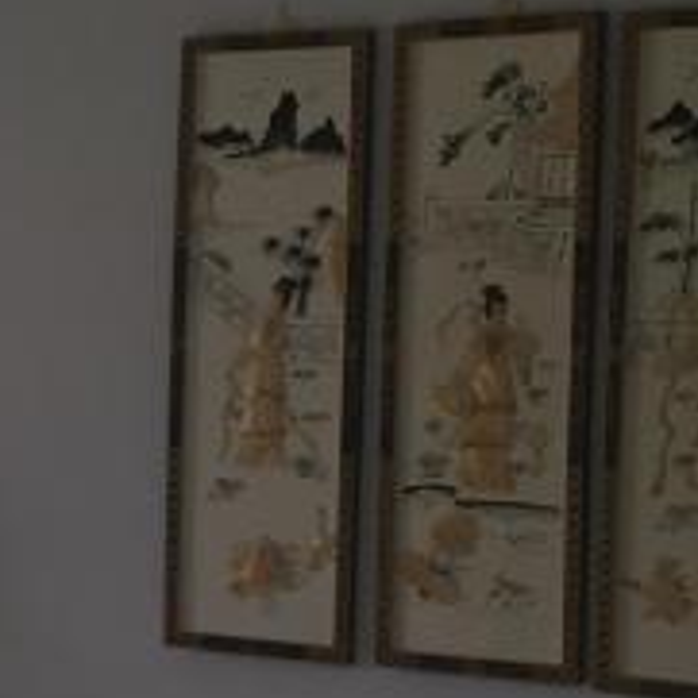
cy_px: 586
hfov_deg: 14.9
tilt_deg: -7.1
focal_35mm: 113
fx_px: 2578
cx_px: -162
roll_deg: -1.4
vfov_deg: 15.3
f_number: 2.2
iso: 32
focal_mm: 4.15
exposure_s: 1/40
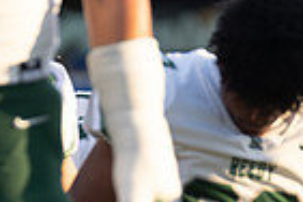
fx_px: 5066
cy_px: 306
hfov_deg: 3.4
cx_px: 458
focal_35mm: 602
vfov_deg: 2.3
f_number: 3.2
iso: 500
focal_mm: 146
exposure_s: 1/1250
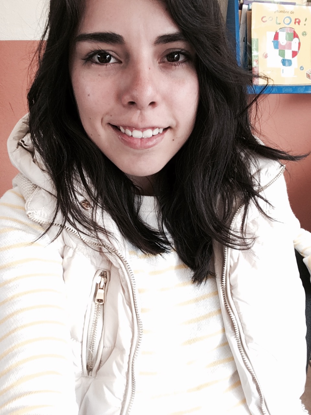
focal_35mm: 31
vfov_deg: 58.4
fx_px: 371
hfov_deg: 45.4
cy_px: 208
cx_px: 156
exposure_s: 1/40
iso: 64
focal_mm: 2.15
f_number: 2.4
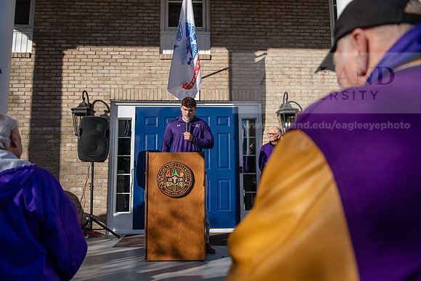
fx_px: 374
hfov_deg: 58.7
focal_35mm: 32
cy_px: 140
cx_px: 210
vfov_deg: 41.1
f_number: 4
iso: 80
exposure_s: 1/800
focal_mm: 32
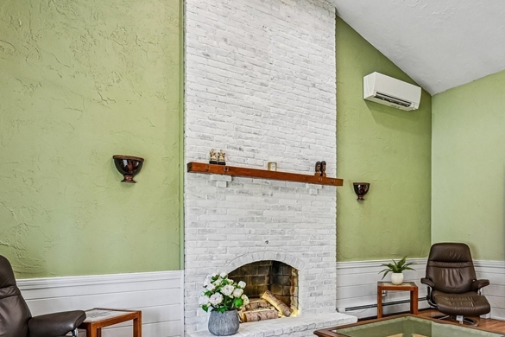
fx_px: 393
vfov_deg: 45.4
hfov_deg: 64.2
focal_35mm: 28
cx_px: 325
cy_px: 236
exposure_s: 1/20
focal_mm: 16
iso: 400
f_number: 8
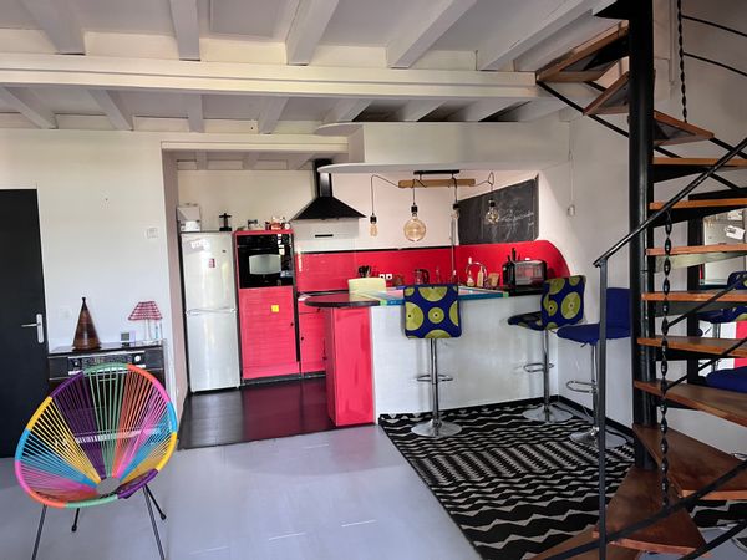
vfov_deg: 53.1
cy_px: 280
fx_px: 561
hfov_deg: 67.3
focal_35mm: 26
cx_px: 374
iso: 250
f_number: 1.6
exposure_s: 1/60
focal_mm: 5.1
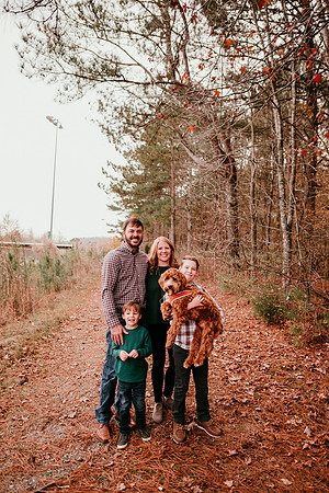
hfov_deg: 53.1
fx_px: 329
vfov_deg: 73.7
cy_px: 246
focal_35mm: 24
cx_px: 164
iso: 100
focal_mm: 24
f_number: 2.2
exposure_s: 1/160
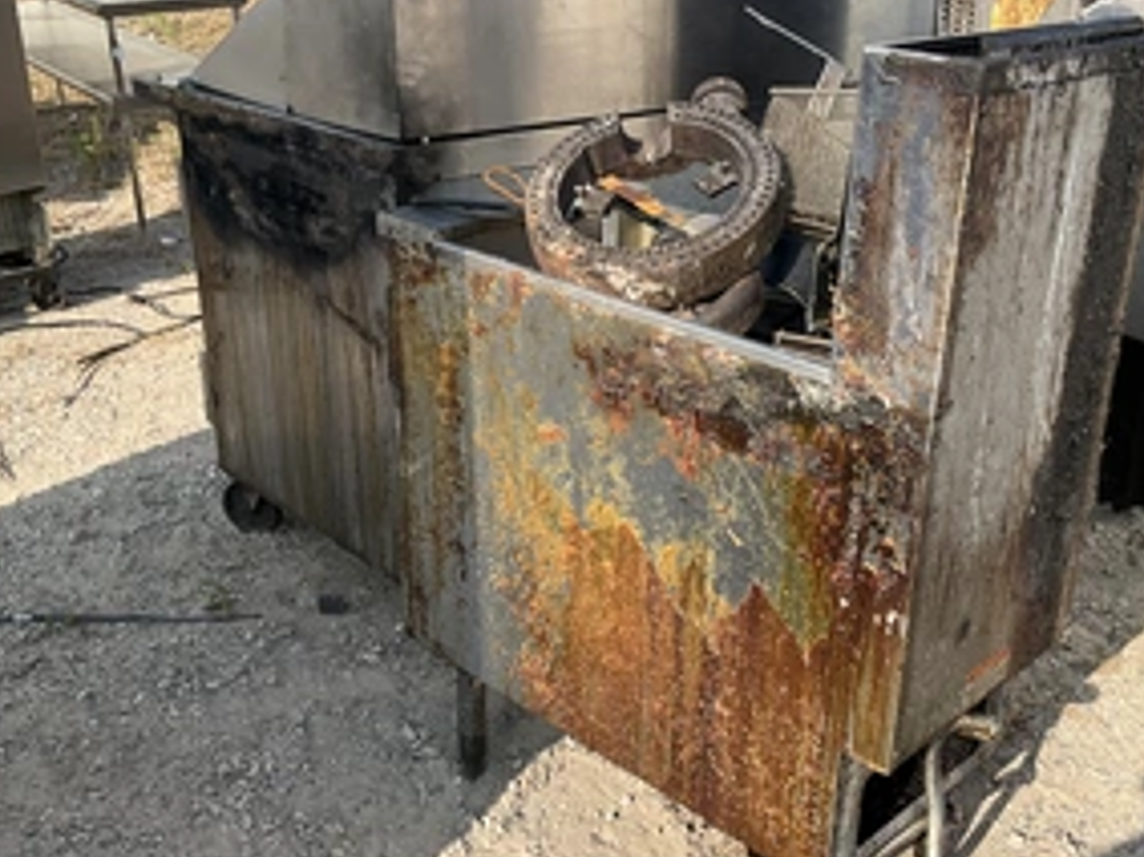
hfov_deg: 45.6
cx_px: 683
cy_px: 465
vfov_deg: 35.1
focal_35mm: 41
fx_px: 1354
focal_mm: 3
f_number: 1.8
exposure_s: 1/770
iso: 25
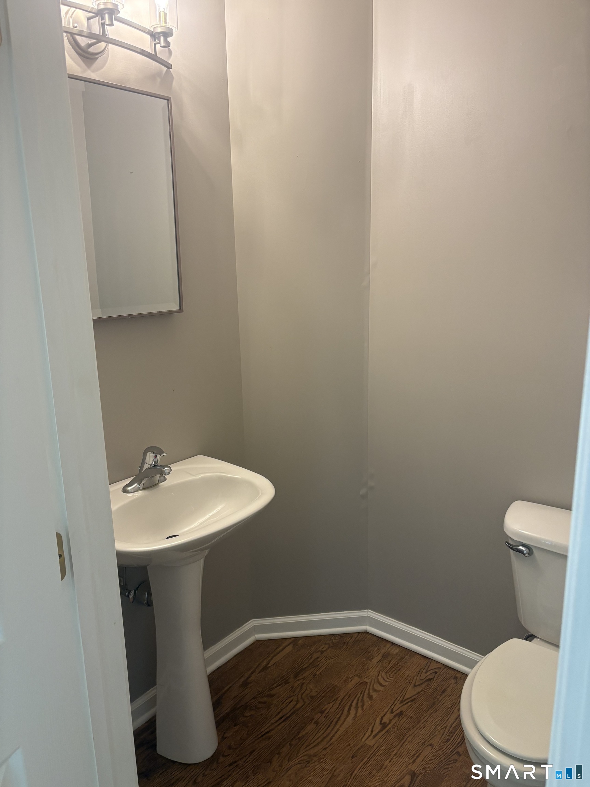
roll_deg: +2.0
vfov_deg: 67.3
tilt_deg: -11.8
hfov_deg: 53.1
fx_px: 591
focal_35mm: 26
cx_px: 295
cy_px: 394
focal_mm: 5.96
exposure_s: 1/60
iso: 125
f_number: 1.6
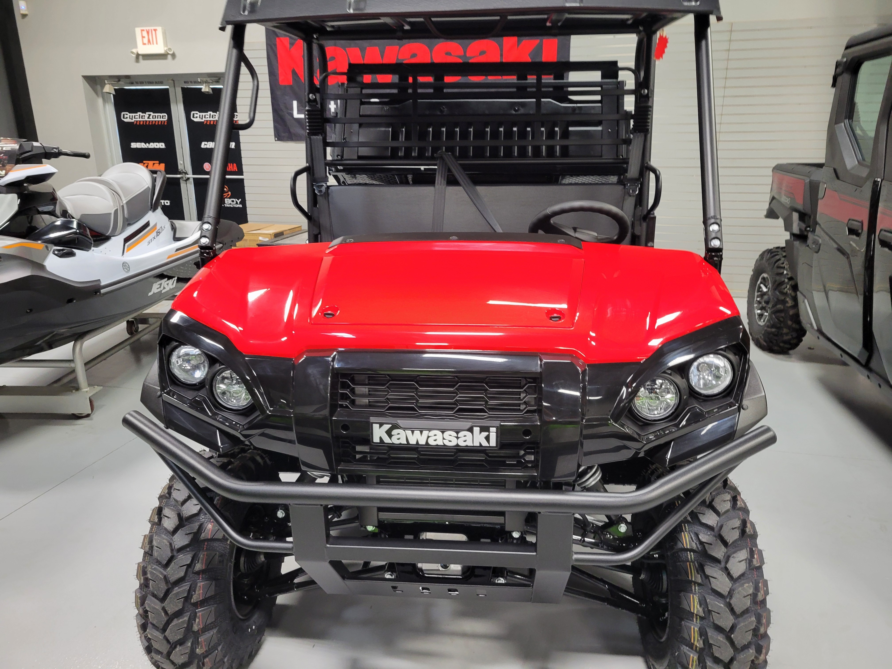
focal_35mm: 26
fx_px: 670
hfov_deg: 67.3
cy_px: 334
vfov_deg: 53.1
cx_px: 446
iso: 200
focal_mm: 5.4
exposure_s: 1/40
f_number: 1.8
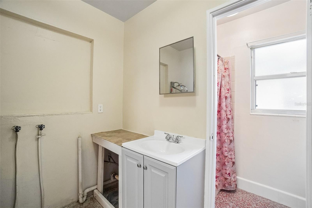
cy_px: 104
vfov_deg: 77.3
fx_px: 130
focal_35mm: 15
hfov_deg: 100.4
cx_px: 156
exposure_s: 1/30
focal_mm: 10
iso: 1600
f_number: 8
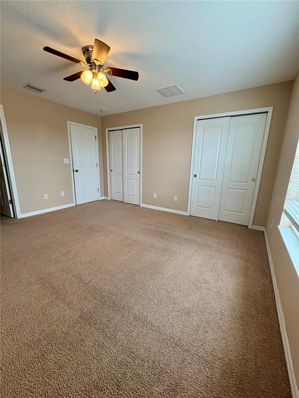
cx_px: 150
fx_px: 161
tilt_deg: -12.1
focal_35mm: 14
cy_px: 199
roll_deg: -1.7
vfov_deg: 102.1
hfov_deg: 85.7
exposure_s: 1/60
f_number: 2.2
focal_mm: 2.22
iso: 125
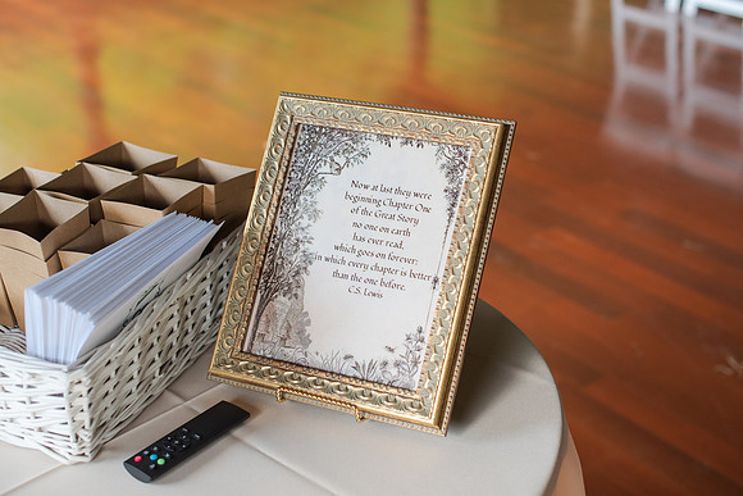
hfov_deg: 37.8
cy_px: 236
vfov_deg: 25.8
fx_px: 1084
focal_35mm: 52
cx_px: 390
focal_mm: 50
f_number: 3.5
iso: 560
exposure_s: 1/250
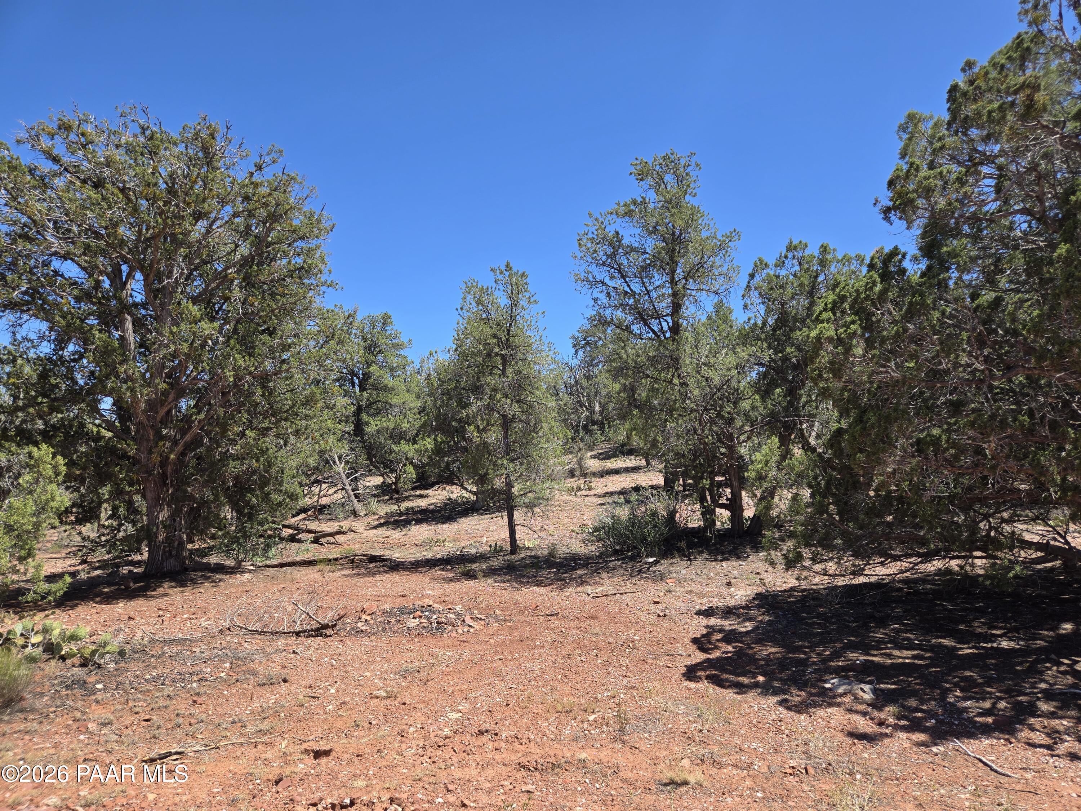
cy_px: 406
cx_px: 540
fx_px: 718
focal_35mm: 23
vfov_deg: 58.9
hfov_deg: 73.9
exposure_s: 1/1117
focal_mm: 5.4
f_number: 1.8
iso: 25
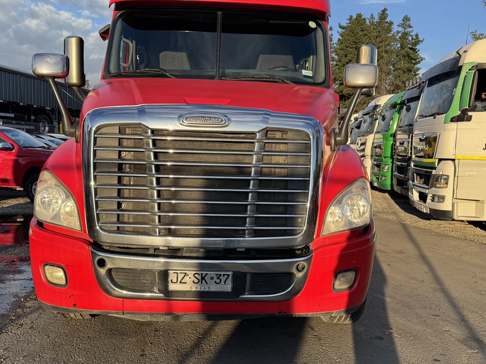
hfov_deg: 52.6
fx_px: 491
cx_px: 256
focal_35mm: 35
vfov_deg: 40.7
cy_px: 194
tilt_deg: -6.4
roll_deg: -1.6
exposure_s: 1/1818
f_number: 1.78
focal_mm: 6.76
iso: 80
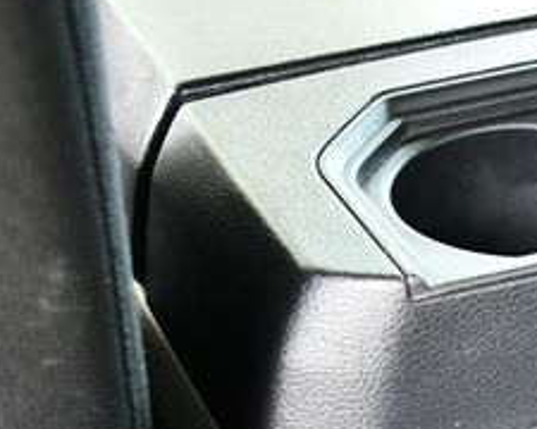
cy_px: 479
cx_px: 630
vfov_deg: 14.1
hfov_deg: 17.2
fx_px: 1701
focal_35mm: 107
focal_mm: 20
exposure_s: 1/125
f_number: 3.8
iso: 2800
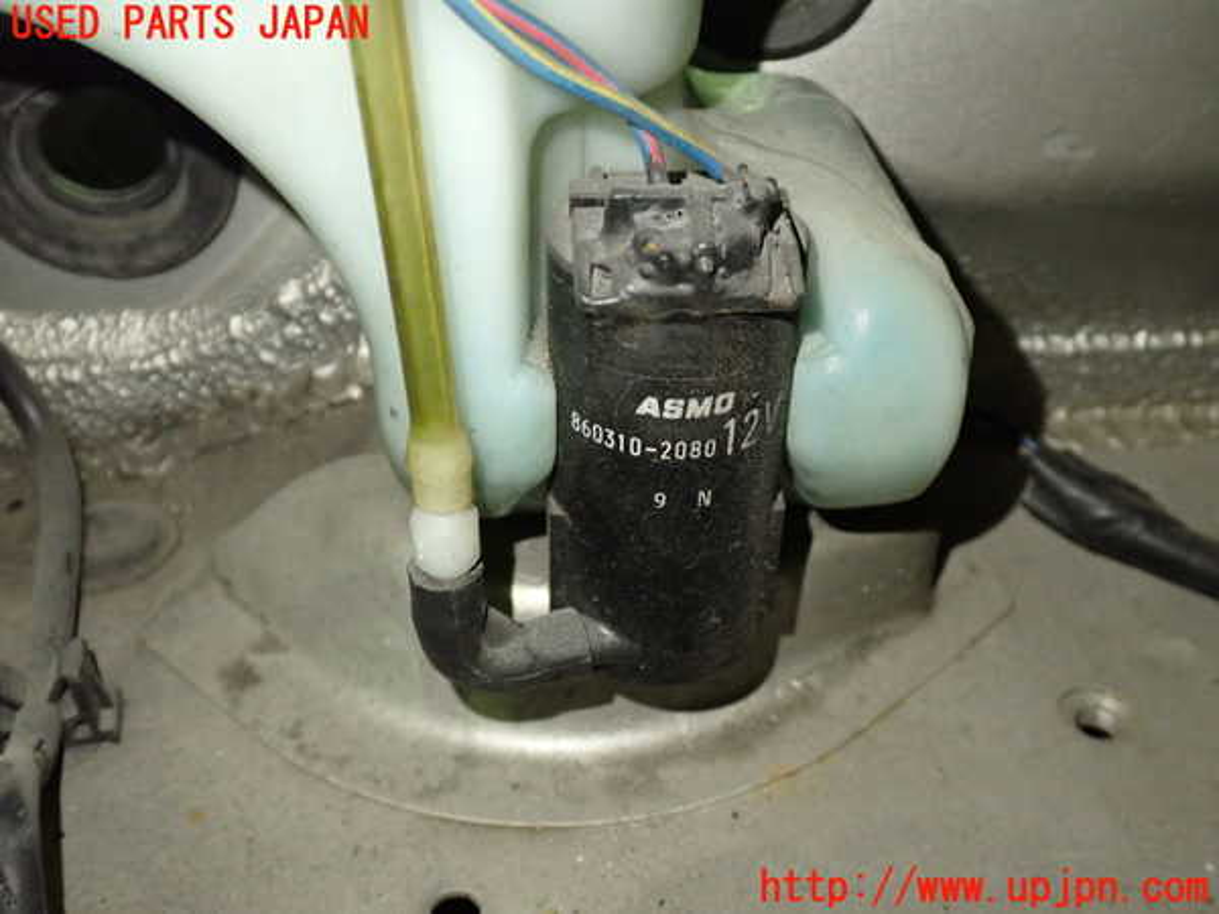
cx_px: 610
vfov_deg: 37.7
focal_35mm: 38
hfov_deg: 49.0
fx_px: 1338
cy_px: 457
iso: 800
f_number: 2.7
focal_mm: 6.83
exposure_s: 1/40
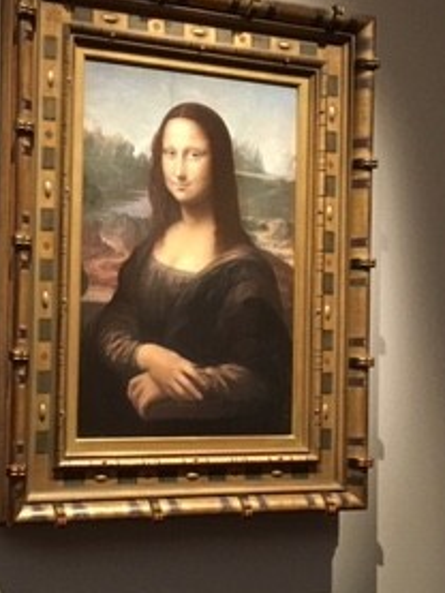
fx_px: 1148
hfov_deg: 21.8
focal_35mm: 67
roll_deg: -1.2
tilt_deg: -0.4
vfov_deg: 28.9
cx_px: 135
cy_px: 323
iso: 200
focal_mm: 4.15
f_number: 2.2
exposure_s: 1/24
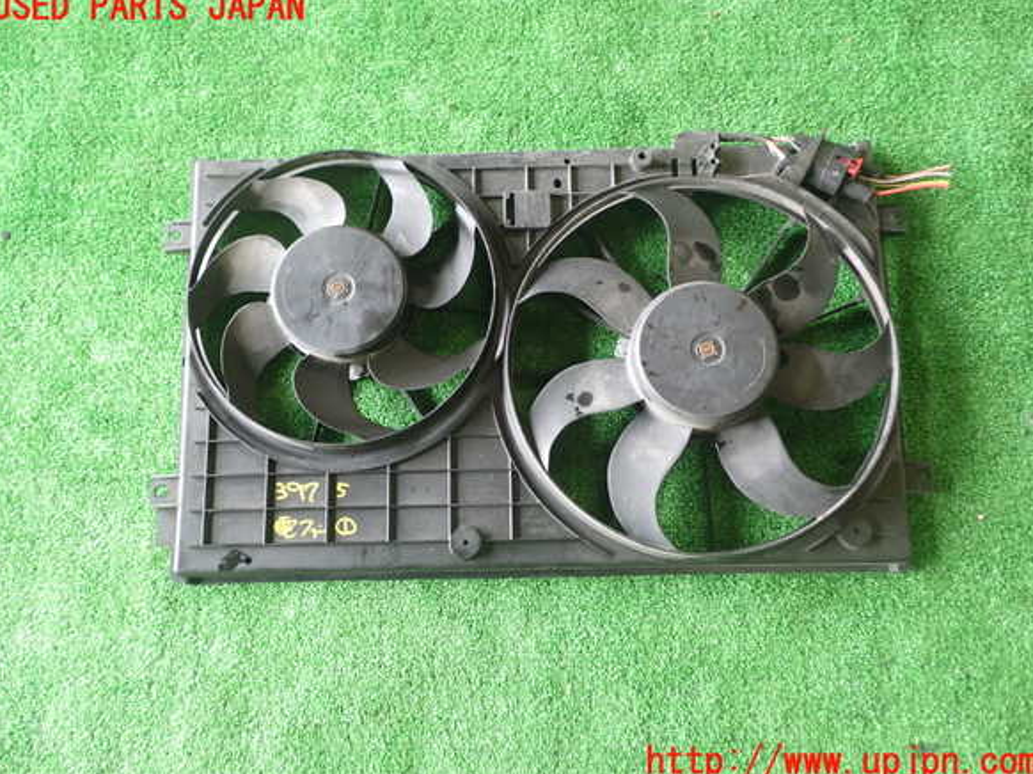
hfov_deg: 55.4
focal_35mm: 33
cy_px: 385
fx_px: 984
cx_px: 515
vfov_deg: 42.9
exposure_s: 1/40
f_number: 2.4
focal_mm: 5.79
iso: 200
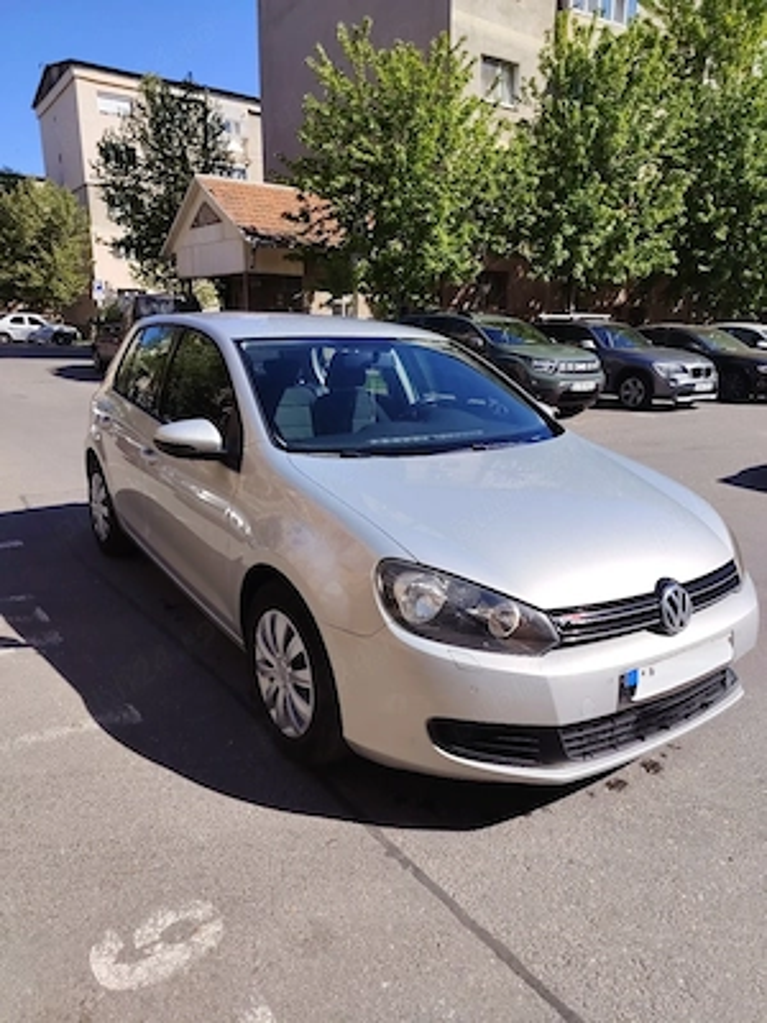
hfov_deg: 56.8
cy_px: 512
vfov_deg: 71.6
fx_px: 709
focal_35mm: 24
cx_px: 384
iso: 100
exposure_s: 1/1250
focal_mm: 5.25
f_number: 1.75
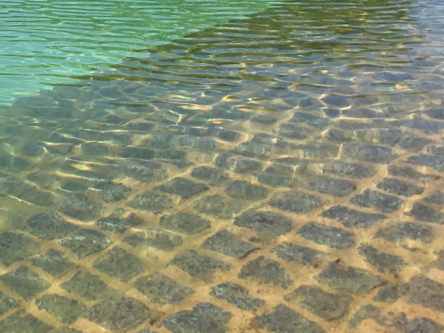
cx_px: -5
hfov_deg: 26.6
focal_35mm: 69
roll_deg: +1.1
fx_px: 885
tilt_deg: -14.4
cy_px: 48
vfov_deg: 21.0
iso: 25
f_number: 2.4
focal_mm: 3.3
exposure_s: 1/1664
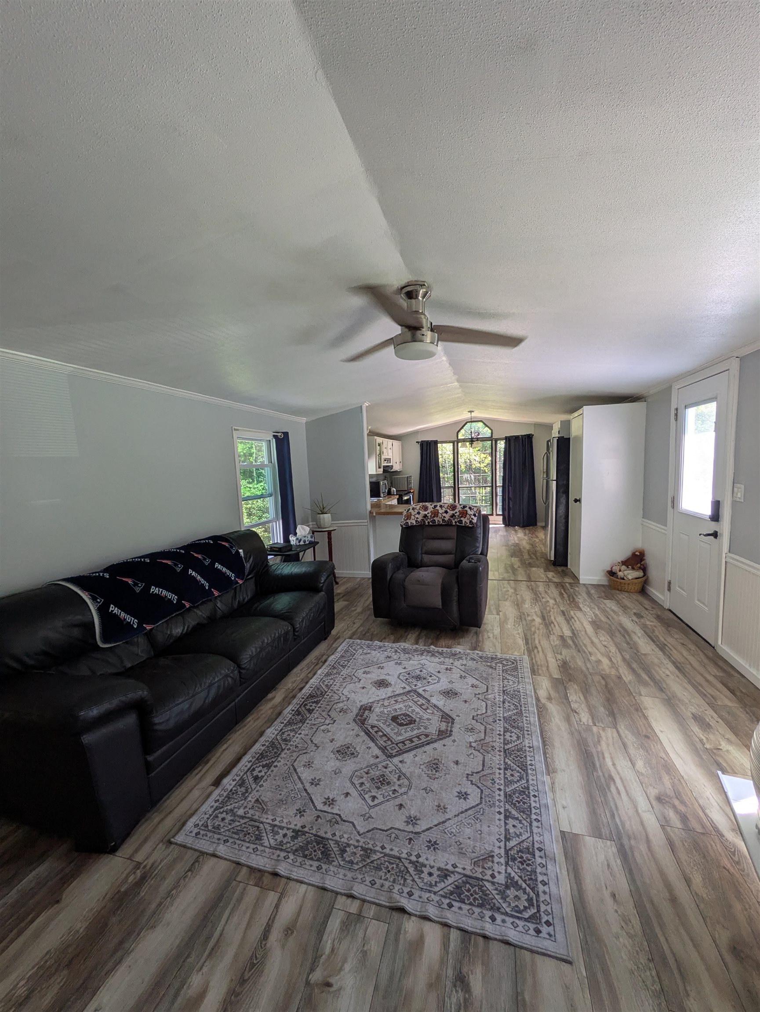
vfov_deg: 102.1
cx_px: 380
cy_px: 506
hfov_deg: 85.7
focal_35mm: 14
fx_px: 410
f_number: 2.2
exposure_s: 1/120
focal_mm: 1.83
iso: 65
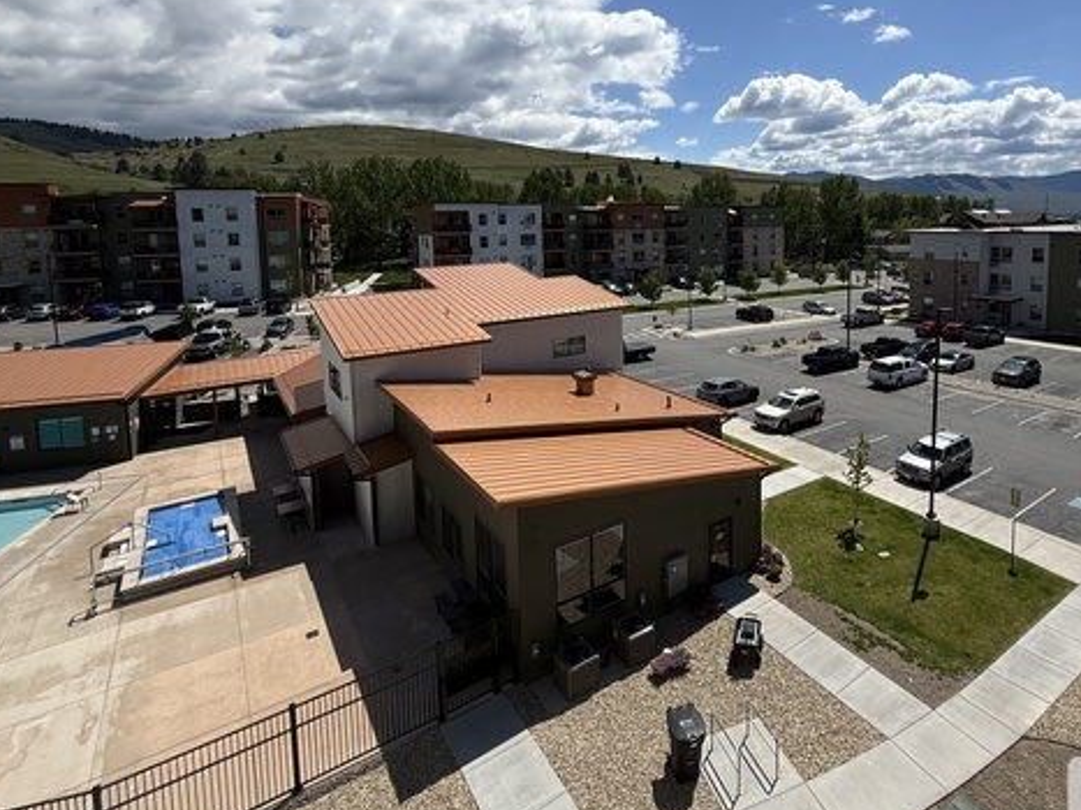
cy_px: 271
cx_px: 670
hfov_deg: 80.4
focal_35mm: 20
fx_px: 624
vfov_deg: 64.3
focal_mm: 2.22
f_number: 2.2
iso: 50
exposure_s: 1/4425
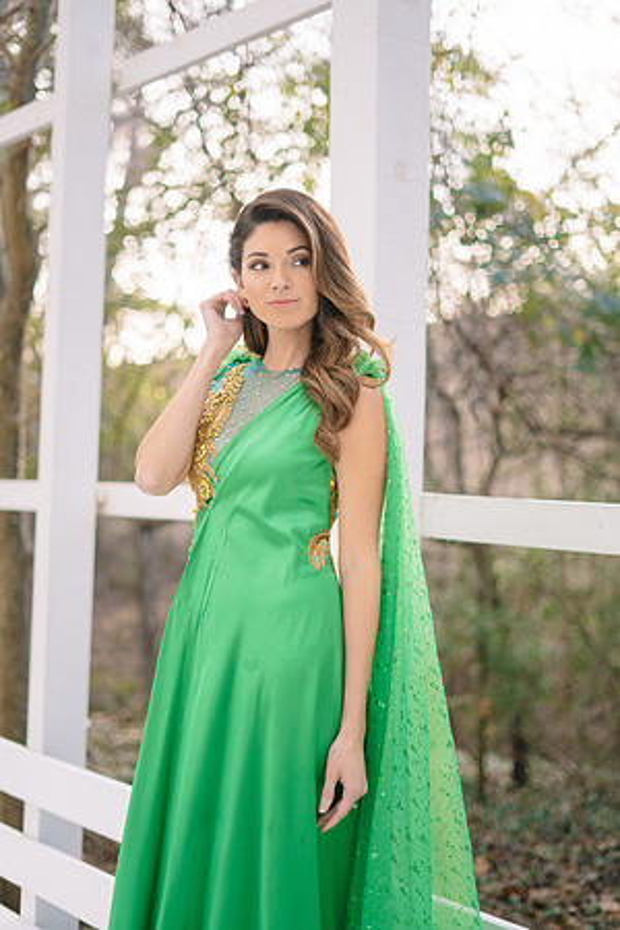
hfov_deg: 27.0
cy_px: 465
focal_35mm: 50
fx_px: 1292
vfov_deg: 39.6
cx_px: 310
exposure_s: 1/200
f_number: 1.8
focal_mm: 50
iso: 100
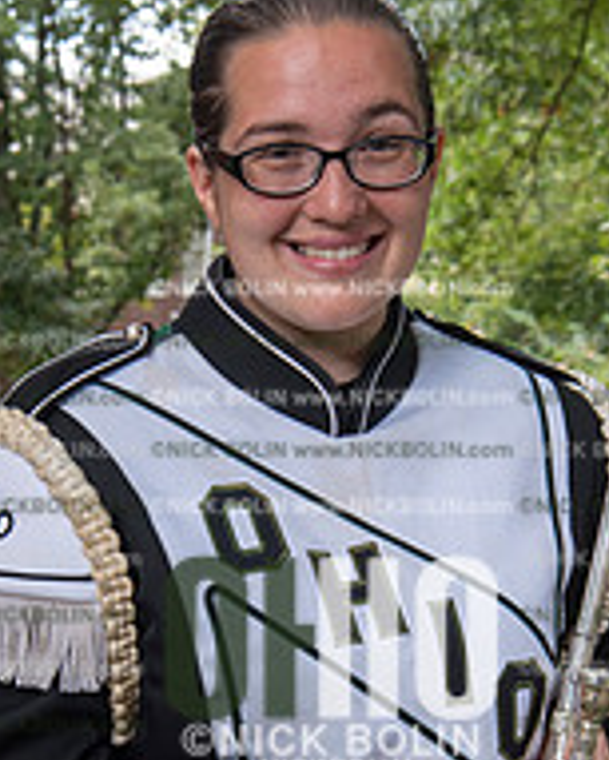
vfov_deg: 17.9
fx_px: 2386
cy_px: 668
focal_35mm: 106
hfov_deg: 14.5
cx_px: 330
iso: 500
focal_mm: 48
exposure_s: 1/100
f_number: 8
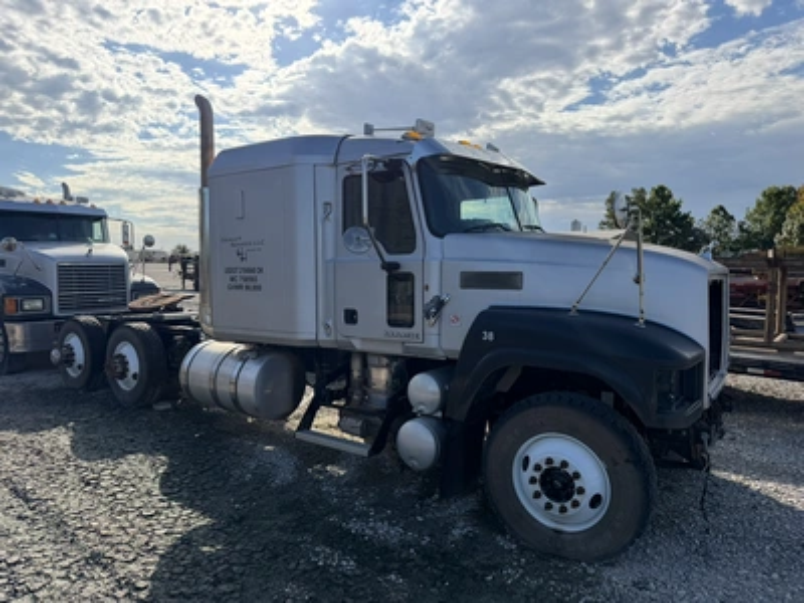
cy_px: 302
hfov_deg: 71.6
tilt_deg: -2.0
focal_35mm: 24
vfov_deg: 56.8
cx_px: 402
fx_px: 557
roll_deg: -0.5
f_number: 1.78
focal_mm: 6.76
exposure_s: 1/5714
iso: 100
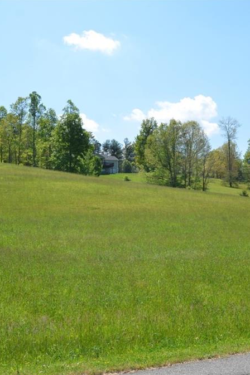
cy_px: 187
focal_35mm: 41
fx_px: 427
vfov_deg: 47.4
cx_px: 150
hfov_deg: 32.5
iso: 110
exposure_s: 1/250
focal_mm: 18
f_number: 8
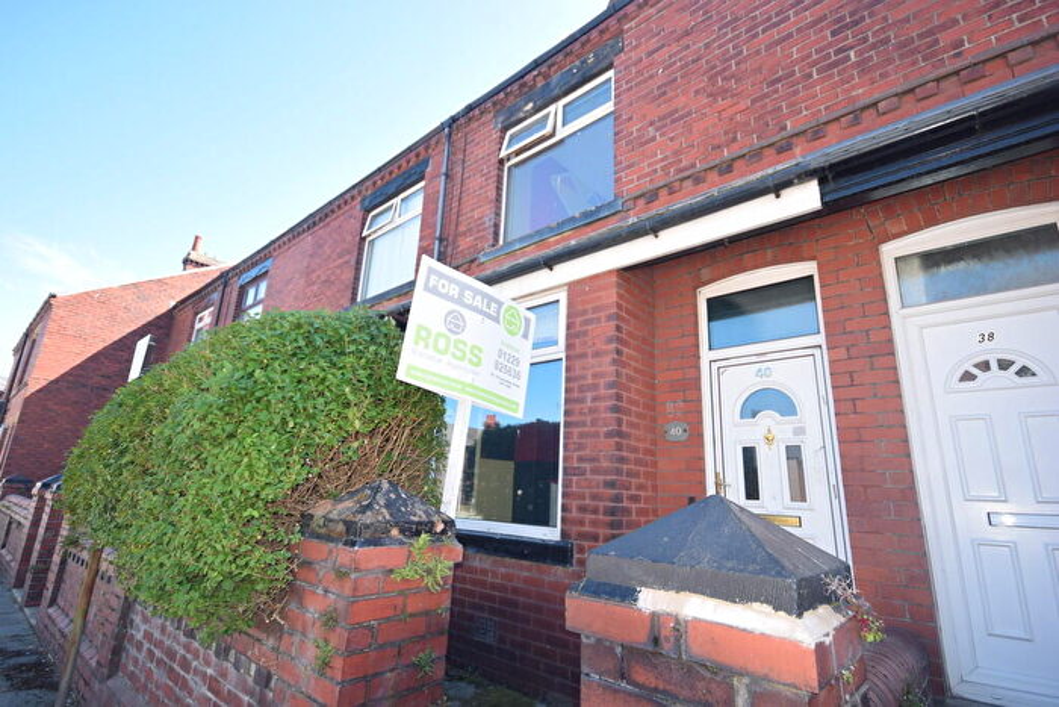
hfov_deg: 92.4
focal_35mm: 17
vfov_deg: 69.7
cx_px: 530
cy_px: 354
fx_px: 508
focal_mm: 11.5
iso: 125
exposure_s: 1/125
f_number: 5.6
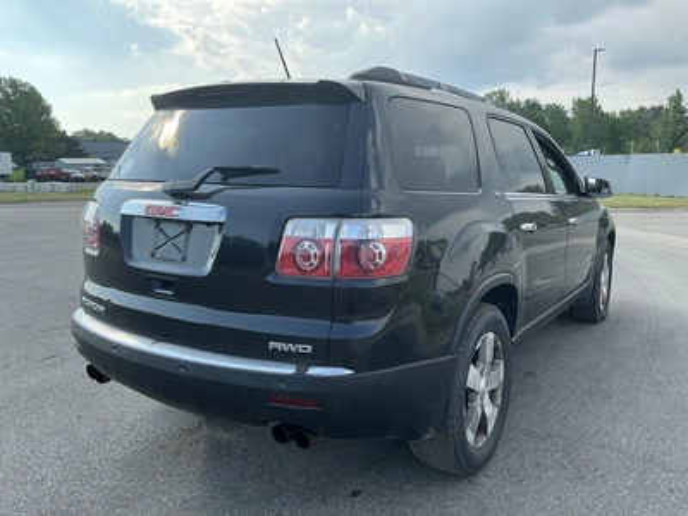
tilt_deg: -8.2
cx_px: 344
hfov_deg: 63.4
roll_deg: +0.8
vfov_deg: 49.7
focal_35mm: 28
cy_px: 258
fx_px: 557
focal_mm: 3
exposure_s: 1/739
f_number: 1.8
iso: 25
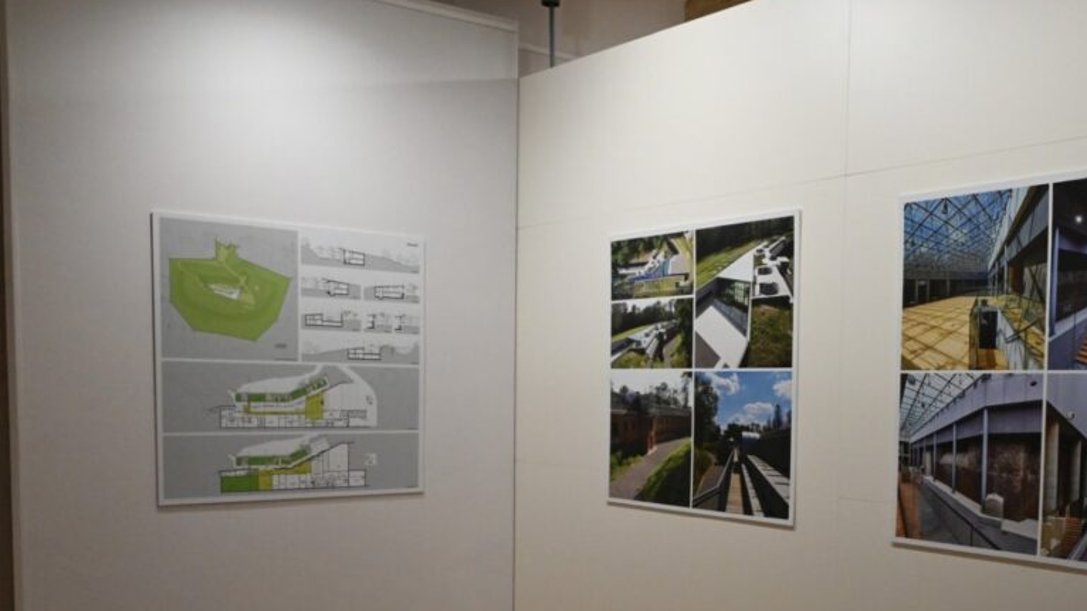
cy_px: 470
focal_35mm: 42
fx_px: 1211
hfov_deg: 47.7
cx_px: 702
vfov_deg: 27.9
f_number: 6.3
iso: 5000
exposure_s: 1/160
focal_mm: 30
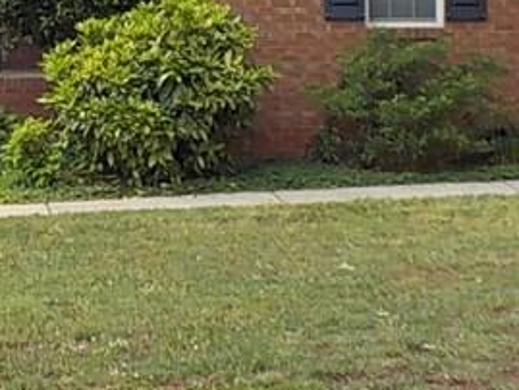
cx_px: 27
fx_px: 1710
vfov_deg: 12.7
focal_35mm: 114
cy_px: -91
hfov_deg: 17.0
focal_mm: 4.1
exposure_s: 1/200
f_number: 3.3
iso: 125
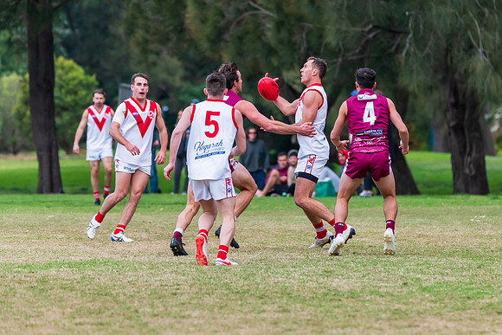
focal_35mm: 372
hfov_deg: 5.5
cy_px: 155
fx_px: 5194
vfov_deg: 3.7
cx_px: 309
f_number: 5.6
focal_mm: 300
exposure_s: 1/1250
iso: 1250
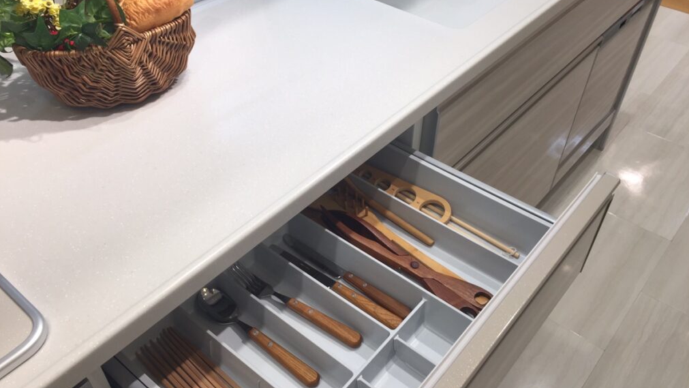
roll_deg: -0.1
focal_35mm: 32
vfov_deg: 36.7
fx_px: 585
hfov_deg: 61.0
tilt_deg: -42.9
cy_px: 200
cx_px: 343
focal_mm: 4.15
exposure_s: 1/60
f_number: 2.2
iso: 32
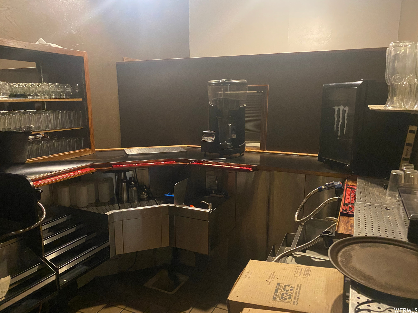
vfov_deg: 53.1
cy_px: 156
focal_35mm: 26
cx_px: 209
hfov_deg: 67.3
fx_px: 314
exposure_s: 1/30
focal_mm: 4.25
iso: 1000
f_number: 1.8
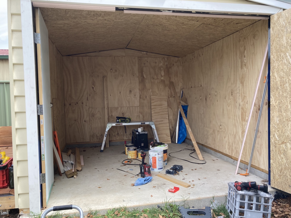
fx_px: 235
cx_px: 146
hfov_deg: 63.4
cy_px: 109
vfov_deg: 49.7
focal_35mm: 28
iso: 20
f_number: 1.8
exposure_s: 1/320
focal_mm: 3.99
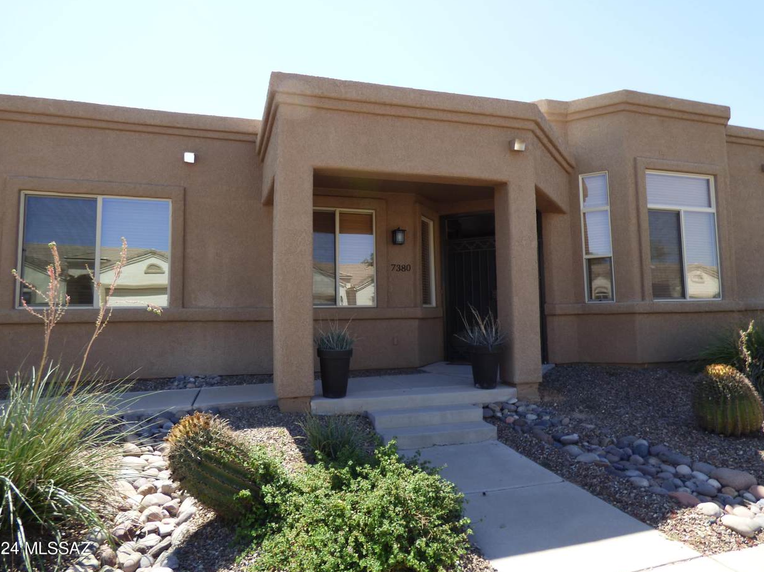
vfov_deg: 61.1
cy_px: 276
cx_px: 368
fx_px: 485
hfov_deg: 76.4
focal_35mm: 22
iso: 100
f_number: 2.8
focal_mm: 3.7
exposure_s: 1/640
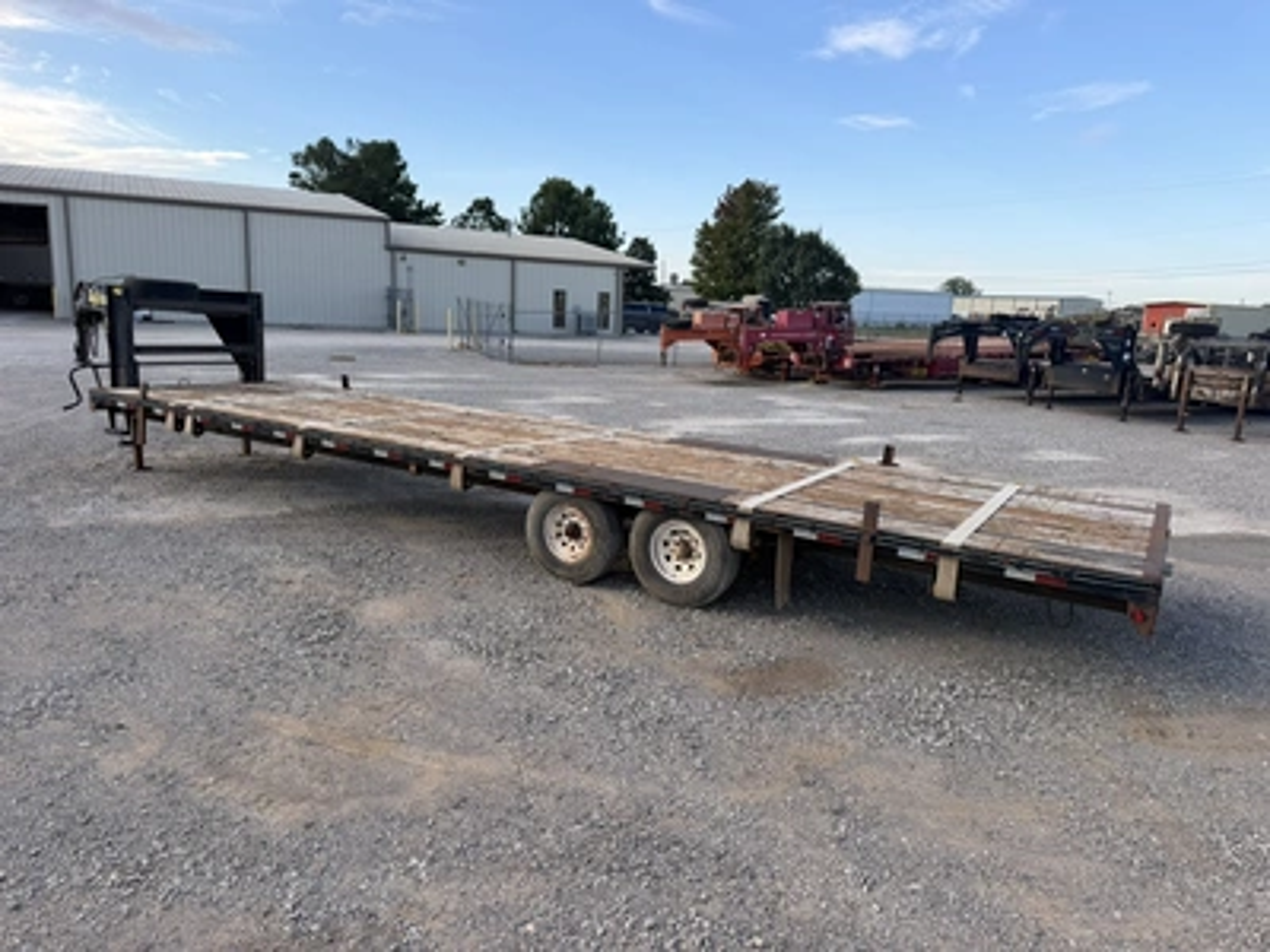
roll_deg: -2.7
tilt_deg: -10.7
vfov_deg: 56.8
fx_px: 881
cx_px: 635
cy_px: 476
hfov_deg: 71.6
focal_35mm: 24
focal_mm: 6.76
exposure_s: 1/1618
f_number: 1.78
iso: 80
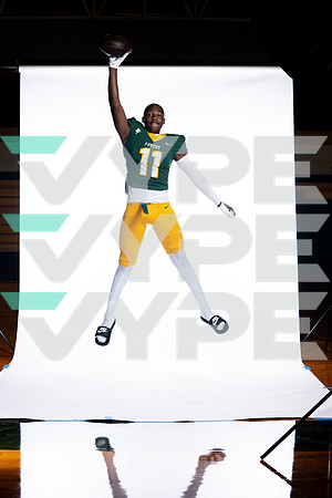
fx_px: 968
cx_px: 166
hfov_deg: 19.5
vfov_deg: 28.8
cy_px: 249
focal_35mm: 70
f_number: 6.3
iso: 400
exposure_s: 1/250
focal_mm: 70
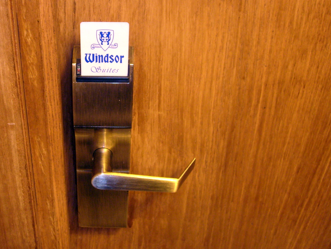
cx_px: 109
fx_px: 459
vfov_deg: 30.2
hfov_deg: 39.2
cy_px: 97
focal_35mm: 48
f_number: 2.8
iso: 80
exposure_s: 1
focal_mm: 5.8
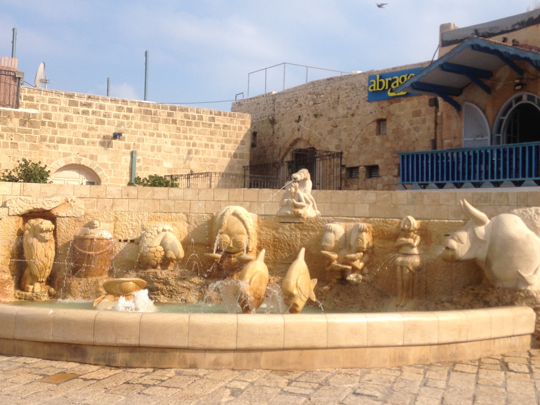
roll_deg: -0.5
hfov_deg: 38.9
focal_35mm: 49
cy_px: 181
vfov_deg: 29.7
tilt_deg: +3.0
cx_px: 290
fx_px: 764
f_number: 2.4
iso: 50
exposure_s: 1/1748
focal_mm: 4.12
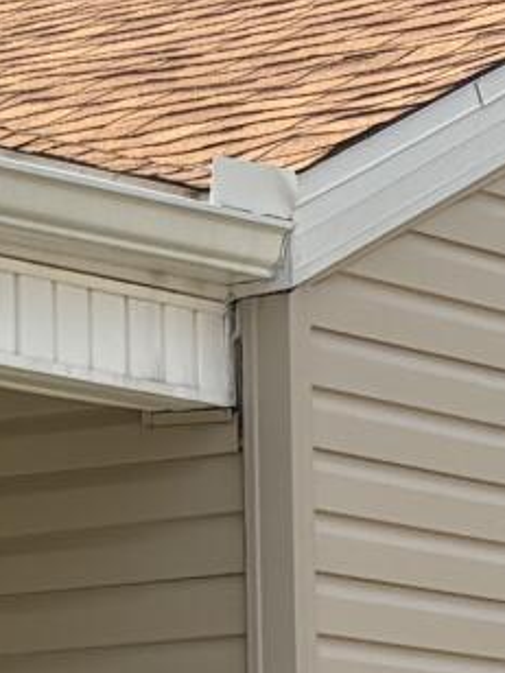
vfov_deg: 7.8
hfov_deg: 5.8
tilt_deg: +3.9
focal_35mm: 253
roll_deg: +0.9
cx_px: -308
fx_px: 4921
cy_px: 760
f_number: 1.6
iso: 50
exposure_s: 1/3205
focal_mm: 5.96
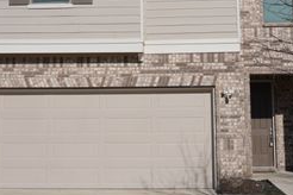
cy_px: 58
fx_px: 521
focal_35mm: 64
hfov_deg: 31.4
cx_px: 158
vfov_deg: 21.1
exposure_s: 1/200
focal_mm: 21
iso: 100
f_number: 16
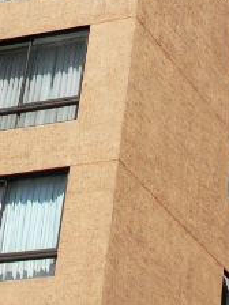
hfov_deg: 9.5
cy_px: -253
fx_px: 1376
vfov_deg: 11.7
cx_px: 162
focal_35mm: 156
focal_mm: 7.4
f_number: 5.6
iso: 80
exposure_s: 1/125
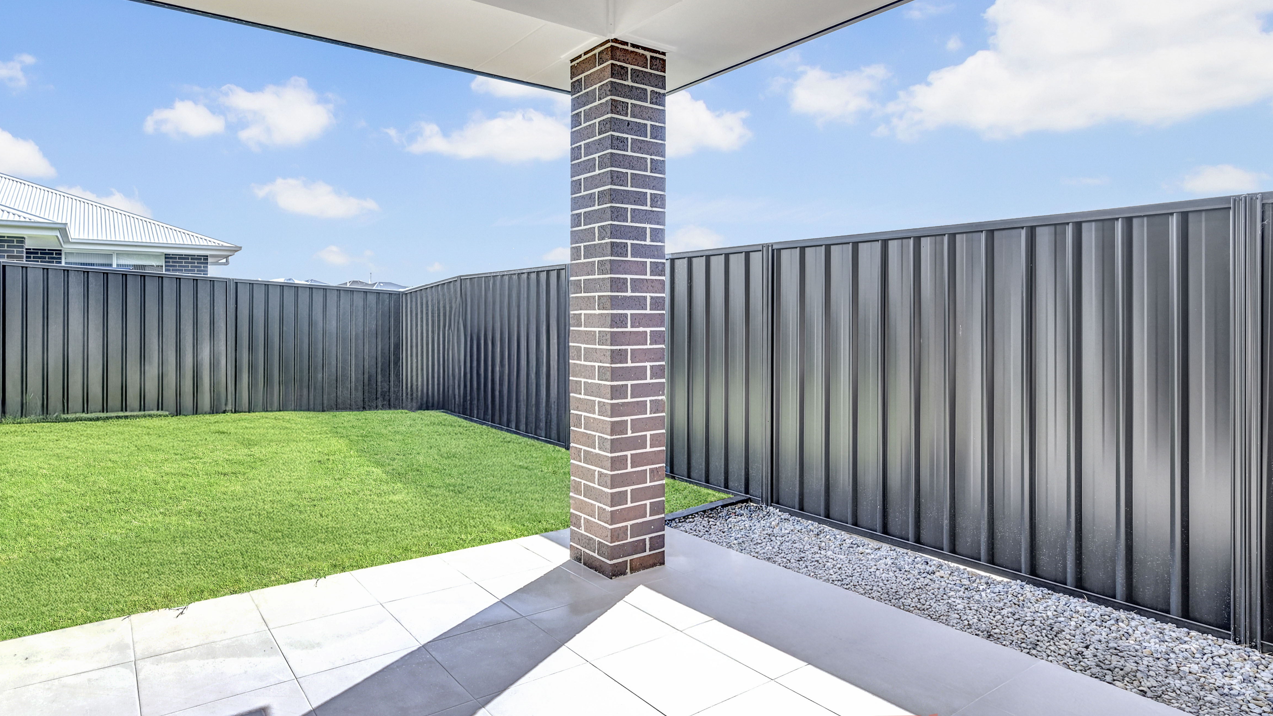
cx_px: 580
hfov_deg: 89.3
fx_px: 641
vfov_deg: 58.3
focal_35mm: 19
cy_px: 360
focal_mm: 14
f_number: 7.1
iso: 100
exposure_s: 1/30
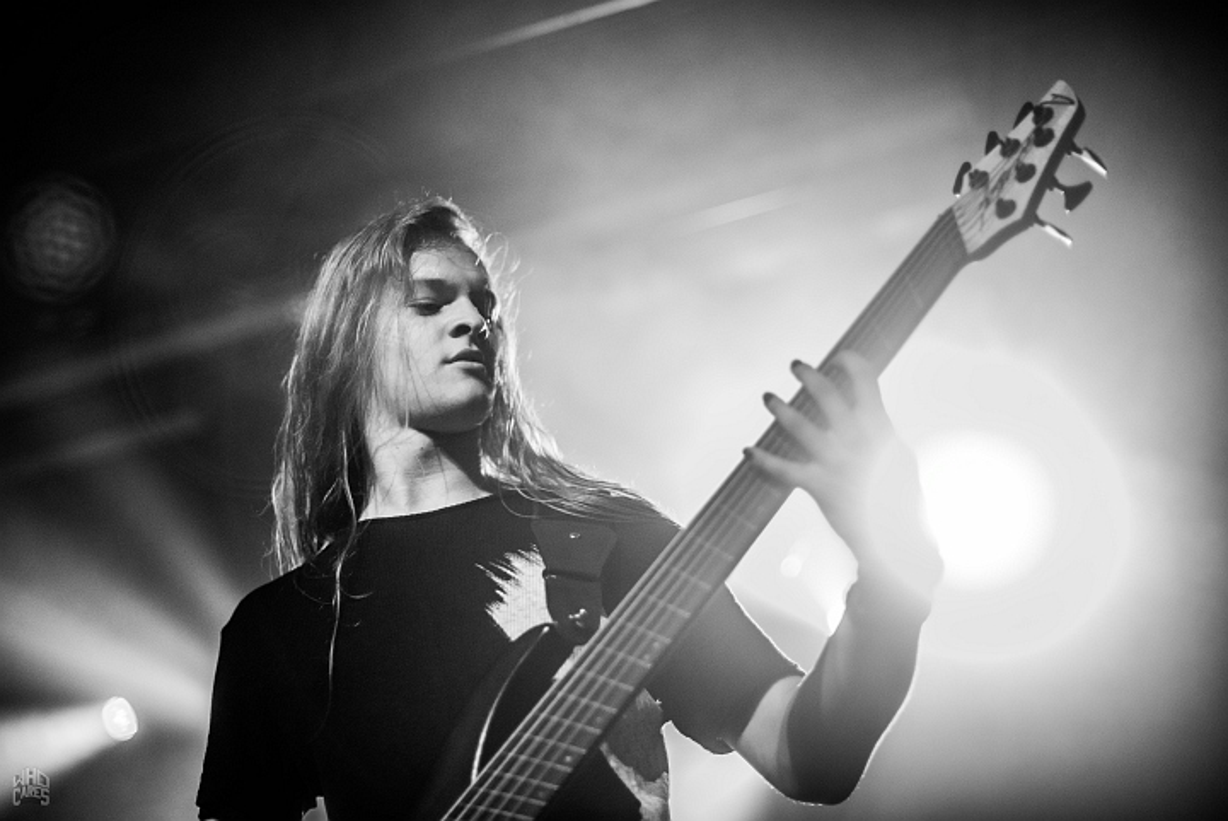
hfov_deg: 39.6
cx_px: 614
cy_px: 410
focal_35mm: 50
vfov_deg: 27.0
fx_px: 1707
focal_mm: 50
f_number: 1.4
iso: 1600
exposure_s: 1/80
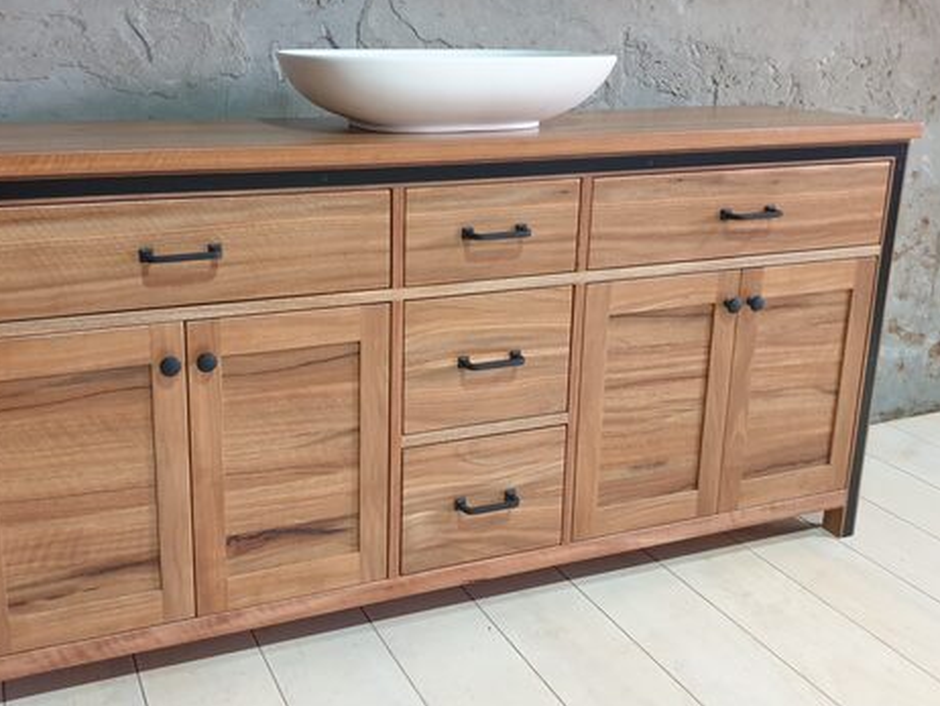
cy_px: 301
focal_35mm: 36
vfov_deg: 39.6
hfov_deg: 51.0
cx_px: 376
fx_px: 978
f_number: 1.5
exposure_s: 1/50
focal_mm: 4.3
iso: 320
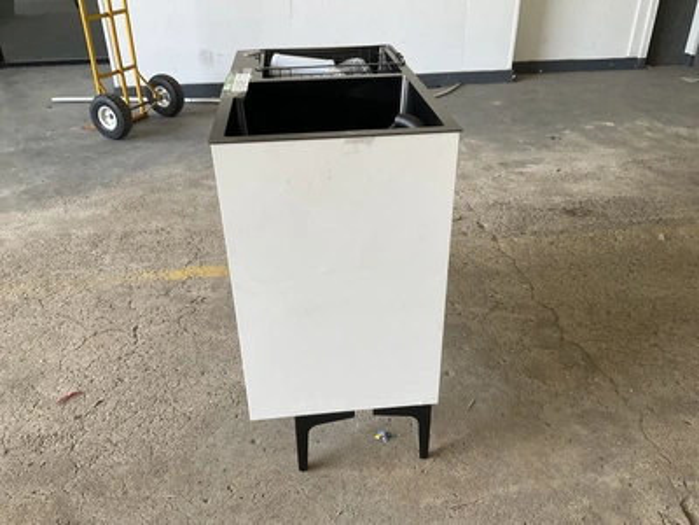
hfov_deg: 61.7
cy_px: 262
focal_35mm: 29
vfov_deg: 48.2
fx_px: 586
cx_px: 350
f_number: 1.8
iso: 64
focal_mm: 3
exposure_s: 1/120
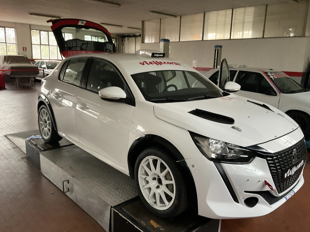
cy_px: 116
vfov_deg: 48.2
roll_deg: -3.3
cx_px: 155
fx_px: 260
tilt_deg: -12.3
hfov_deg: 61.7
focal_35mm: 29
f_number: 1.8
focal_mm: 3
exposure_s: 1/57
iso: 320
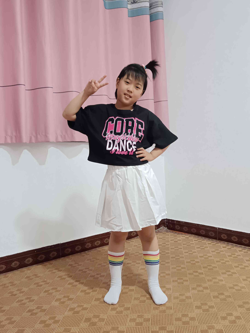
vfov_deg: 58.4
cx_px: 125
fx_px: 299
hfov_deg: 45.4
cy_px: 166
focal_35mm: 31
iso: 1935
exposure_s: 1/25.1
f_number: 1.9
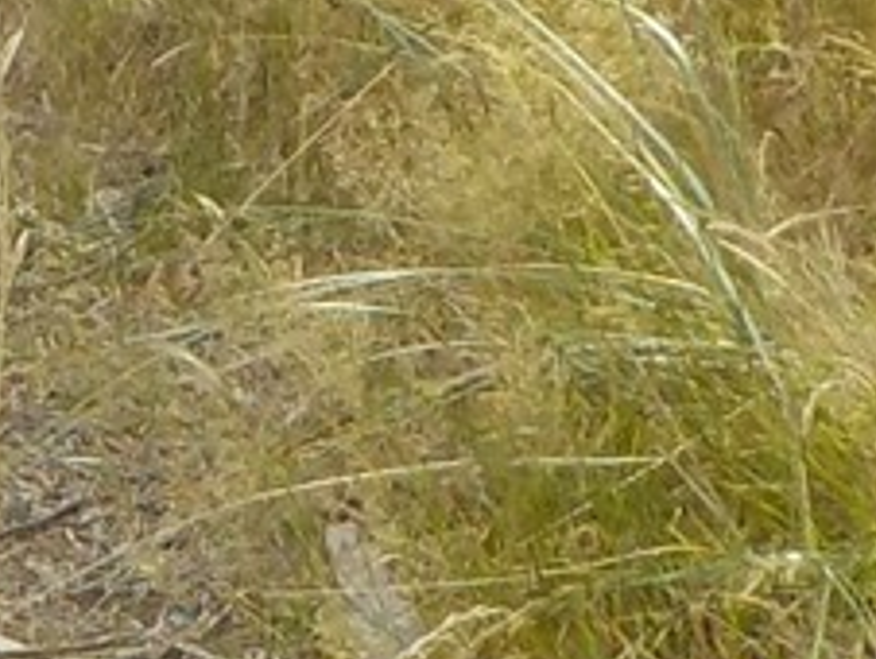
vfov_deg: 6.9
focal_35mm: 212
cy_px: -368
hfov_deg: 9.2
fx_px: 5371
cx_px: -50
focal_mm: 4.1
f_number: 3.3
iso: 125
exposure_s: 1/400
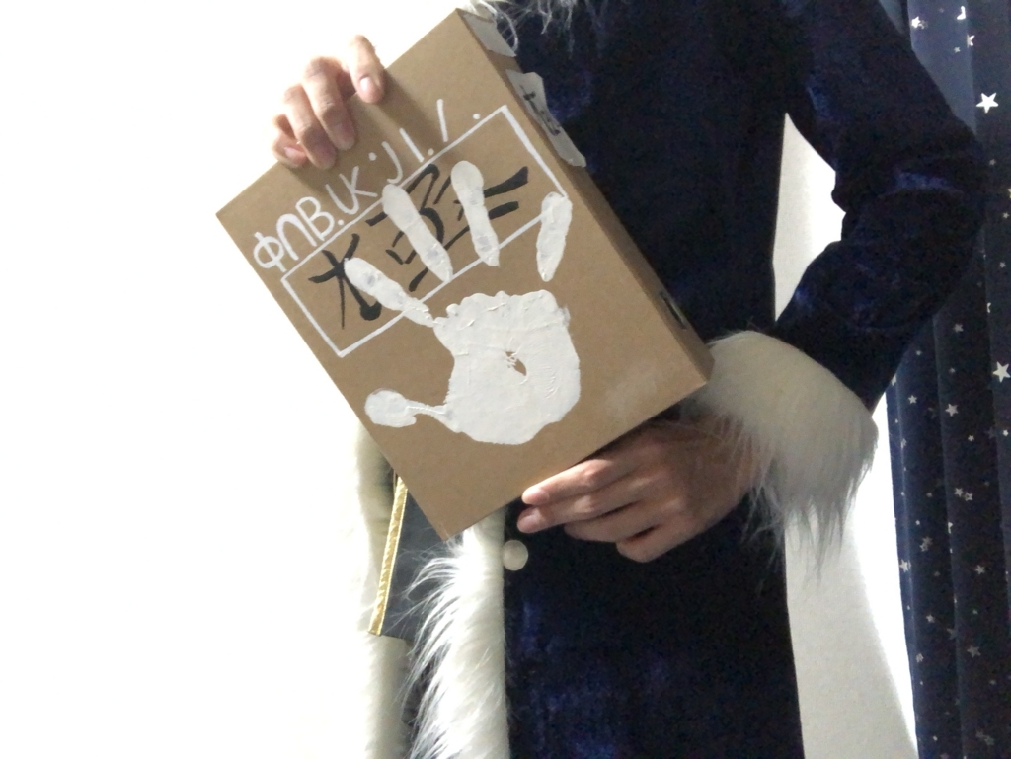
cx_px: 506
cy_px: 380
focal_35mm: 32
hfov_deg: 56.8
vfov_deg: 44.2
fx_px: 935
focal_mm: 2.87
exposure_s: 1/15
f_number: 2.2
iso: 640
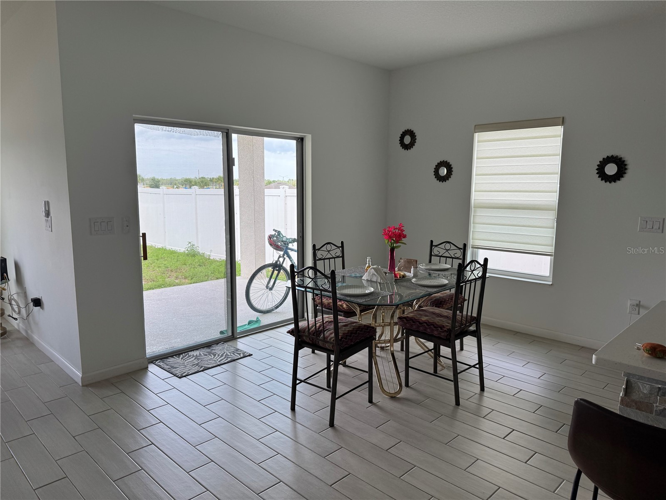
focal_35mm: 24
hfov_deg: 71.6
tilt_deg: -8.0
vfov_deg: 56.8
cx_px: 333
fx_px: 462
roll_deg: +0.5
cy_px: 250
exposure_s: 1/354
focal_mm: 6.76
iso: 80
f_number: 1.78
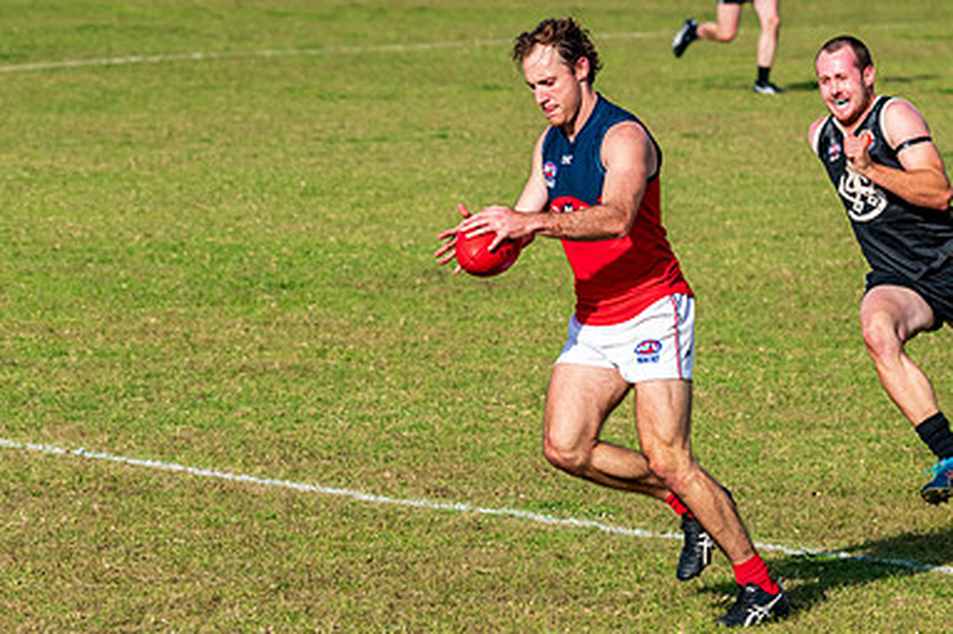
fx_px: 10240
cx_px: 579
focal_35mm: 387
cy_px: 387
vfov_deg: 3.5
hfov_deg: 5.3
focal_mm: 220
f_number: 10
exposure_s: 1/1250
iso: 800
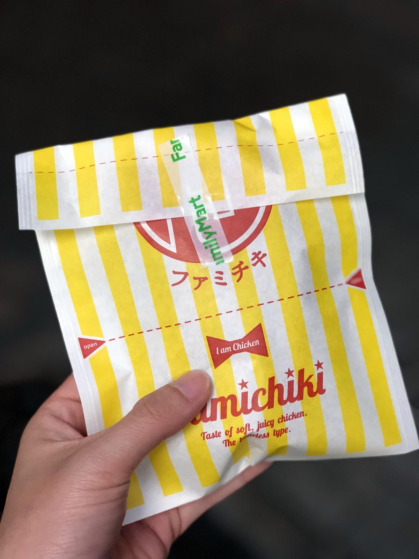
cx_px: 210
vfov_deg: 33.8
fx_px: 920
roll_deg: +10.8
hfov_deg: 25.7
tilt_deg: -42.7
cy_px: 280
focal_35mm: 57
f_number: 2.8
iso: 320
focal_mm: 6.6
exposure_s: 1/120
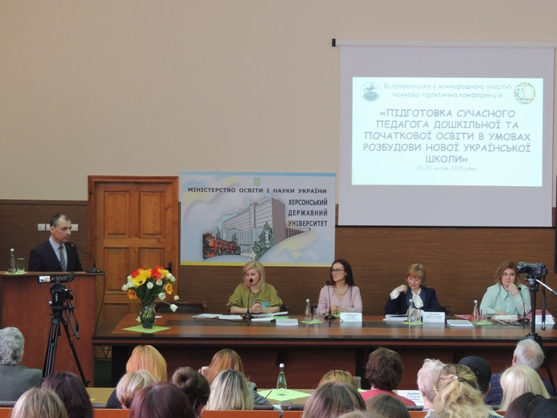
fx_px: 1368
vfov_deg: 17.4
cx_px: 278
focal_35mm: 85
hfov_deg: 23.0
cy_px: 209
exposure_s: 1/25
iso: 400
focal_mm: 15.1
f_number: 4
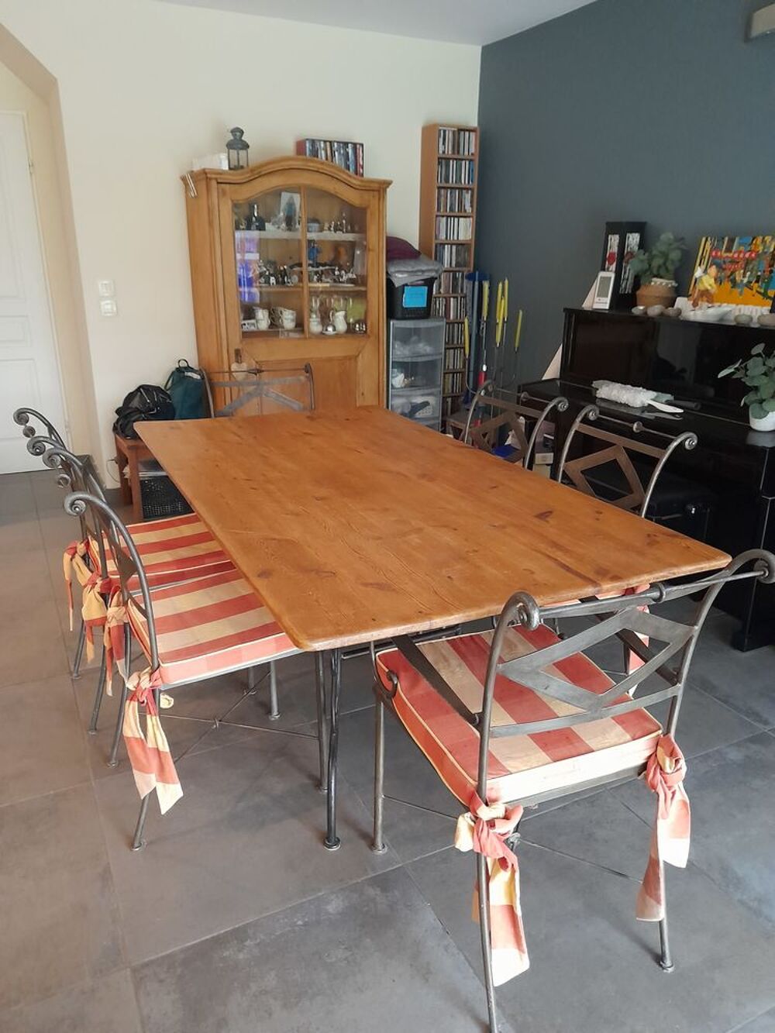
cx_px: 388
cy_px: 516
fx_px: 746
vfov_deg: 69.4
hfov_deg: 54.9
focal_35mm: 25
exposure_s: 1/25
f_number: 2
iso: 640
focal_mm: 4.6
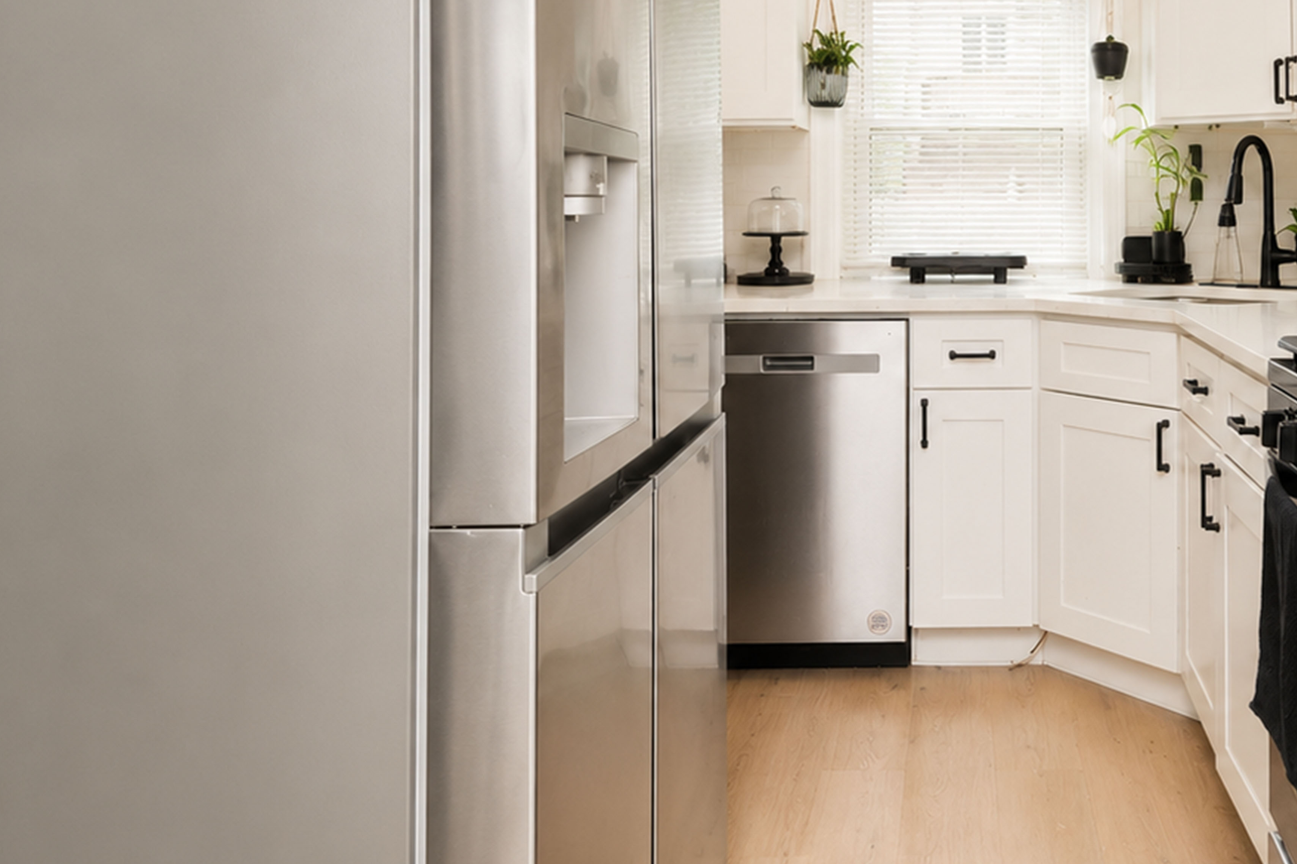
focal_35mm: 28
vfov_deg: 44.1
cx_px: 978
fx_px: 1009
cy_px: 170
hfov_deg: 61.7
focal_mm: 16
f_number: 6.3
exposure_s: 1/80
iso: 64
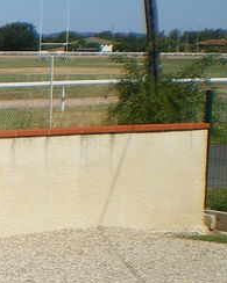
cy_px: 231
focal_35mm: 152
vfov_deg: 12.6
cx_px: -353
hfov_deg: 9.0
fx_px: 1277
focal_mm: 6.3
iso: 64
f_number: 4.6
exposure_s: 1/640
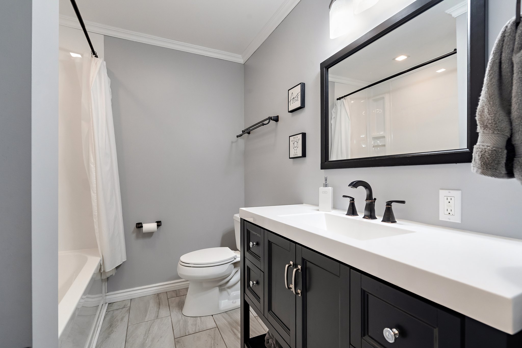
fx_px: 232
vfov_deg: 73.7
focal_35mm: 16
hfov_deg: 96.7
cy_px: 174
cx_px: 261
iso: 1600
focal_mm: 16
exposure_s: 1/6
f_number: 8
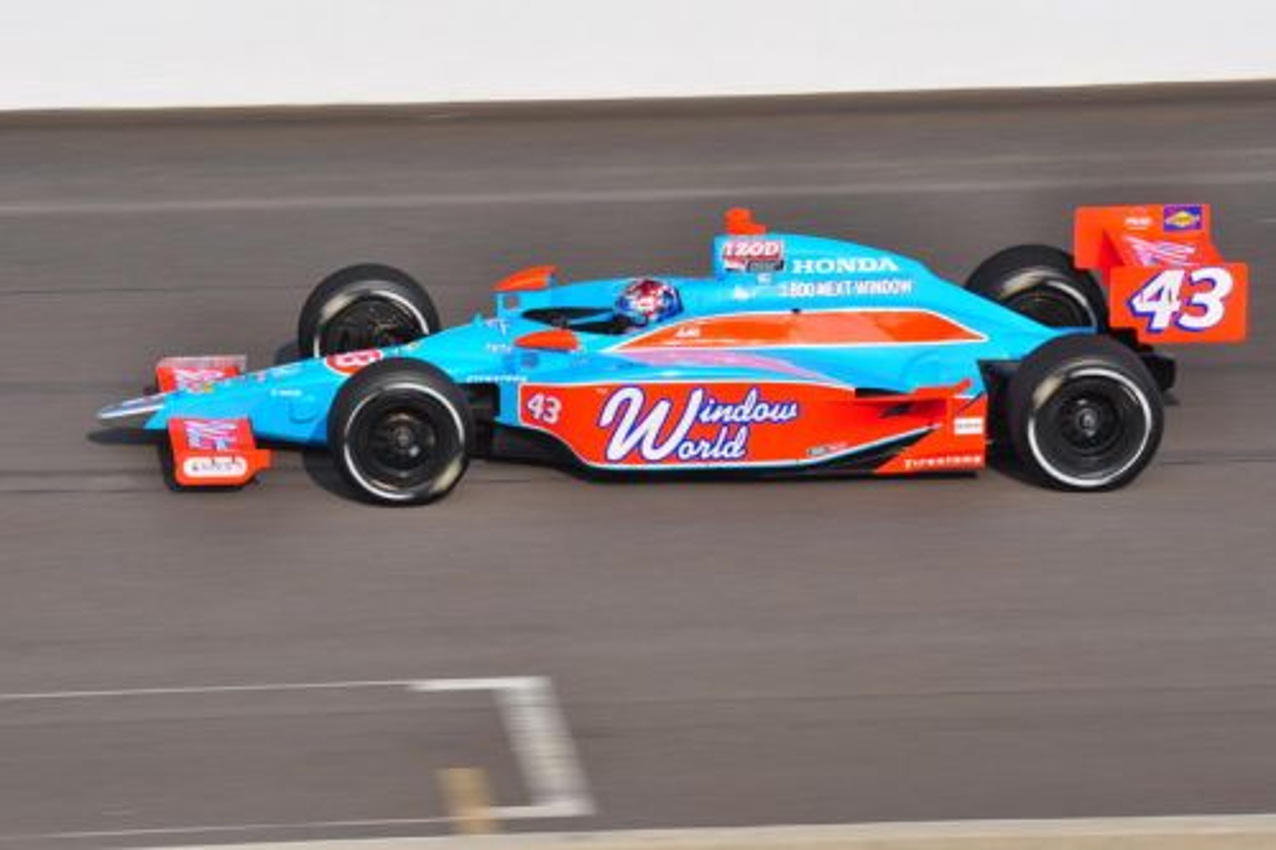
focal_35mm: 278
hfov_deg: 7.4
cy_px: 425
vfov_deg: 4.9
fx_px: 9832
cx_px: 638
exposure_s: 1/500
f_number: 8
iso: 500
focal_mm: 185
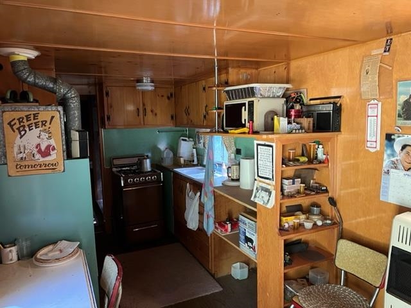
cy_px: 154
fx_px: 309
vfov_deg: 53.1
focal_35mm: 26
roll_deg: +1.6
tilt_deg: -7.3
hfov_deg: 67.3
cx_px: 206
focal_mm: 5.7
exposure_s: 1/45
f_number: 1.5
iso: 500
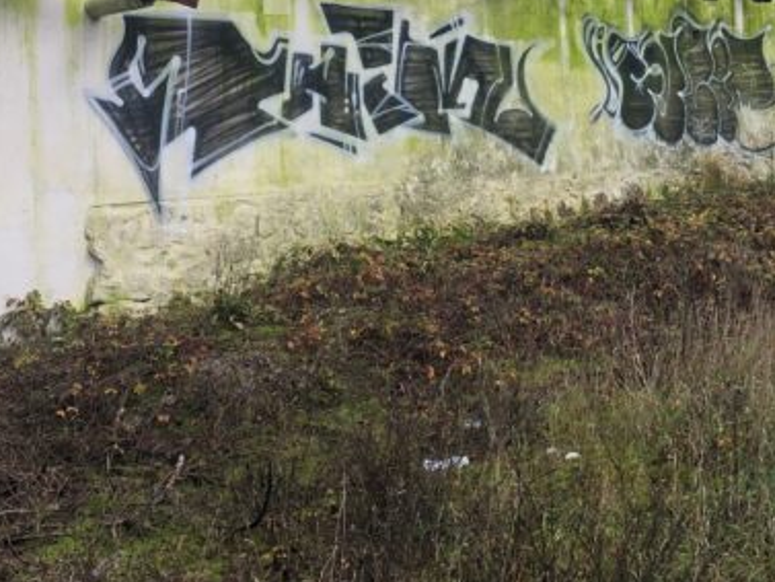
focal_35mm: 57
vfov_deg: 25.1
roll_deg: +0.1
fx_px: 1277
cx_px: 450
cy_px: 97
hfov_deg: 33.7
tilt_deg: +1.1
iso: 20
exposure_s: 1/120
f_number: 1.8
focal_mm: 3.99
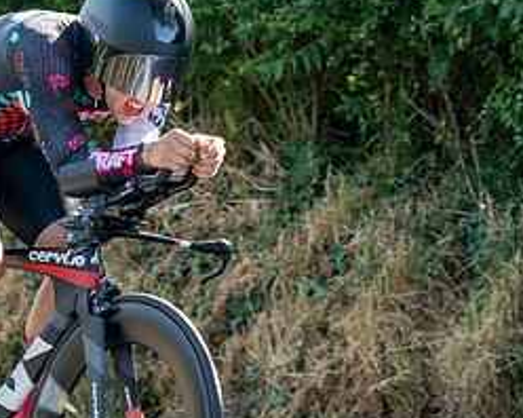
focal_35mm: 288
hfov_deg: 6.7
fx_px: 4454
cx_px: 61
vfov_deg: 5.4
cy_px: 303
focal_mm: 115
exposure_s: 1/1000
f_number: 4
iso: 1000
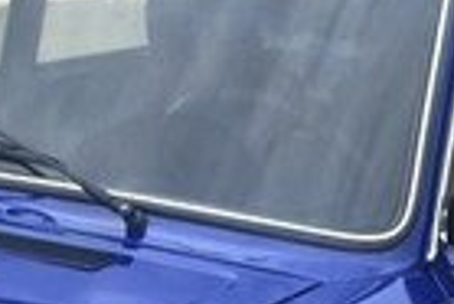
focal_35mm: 143
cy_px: 505
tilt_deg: -20.7
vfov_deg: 9.3
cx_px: 39
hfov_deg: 14.2
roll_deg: -0.3
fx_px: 1805
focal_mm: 4.15
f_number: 2.2
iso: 64
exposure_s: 1/100
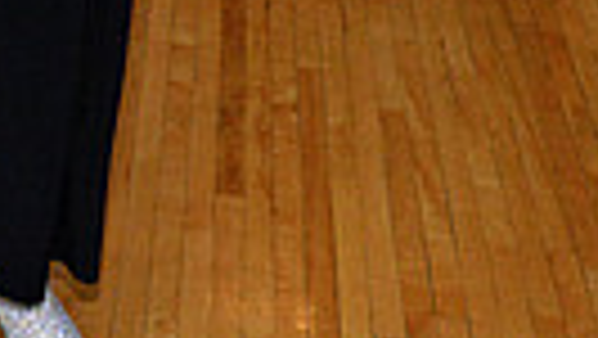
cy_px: -491
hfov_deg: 13.0
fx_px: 2586
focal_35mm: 163
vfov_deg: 7.0
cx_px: 0
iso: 6400
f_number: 8
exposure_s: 1/80
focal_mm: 46
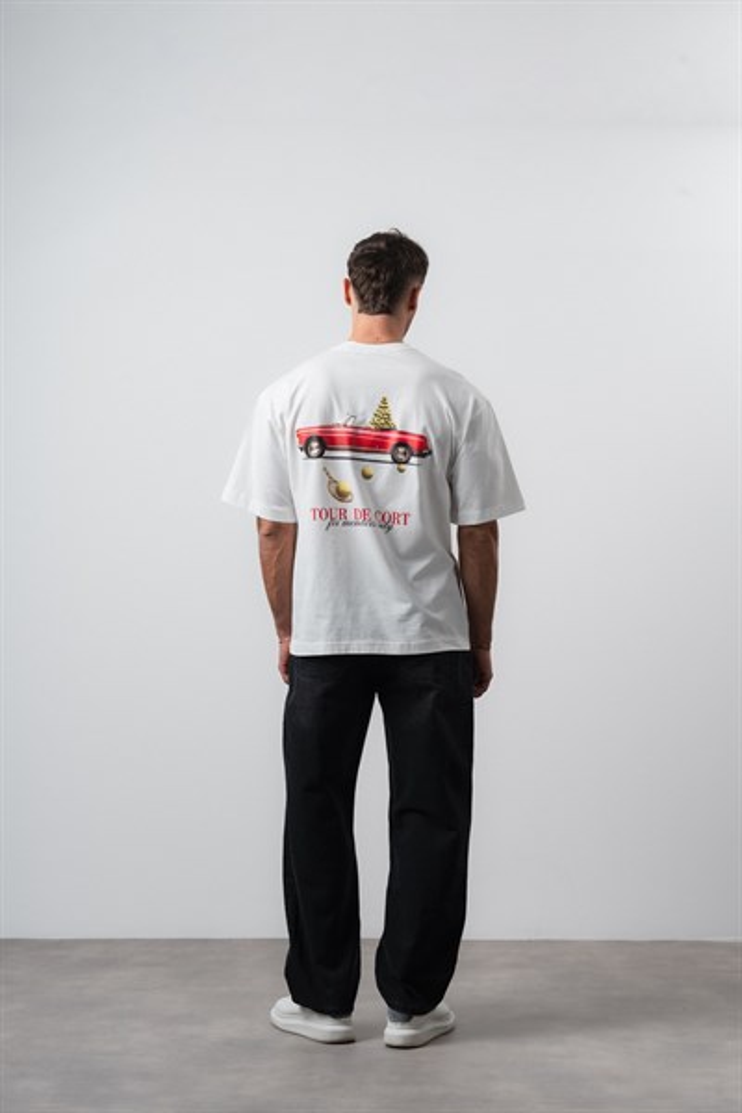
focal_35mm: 70
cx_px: 371
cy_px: 556
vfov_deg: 28.8
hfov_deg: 19.5
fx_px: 2164
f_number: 10
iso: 100
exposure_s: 1/125
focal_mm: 70
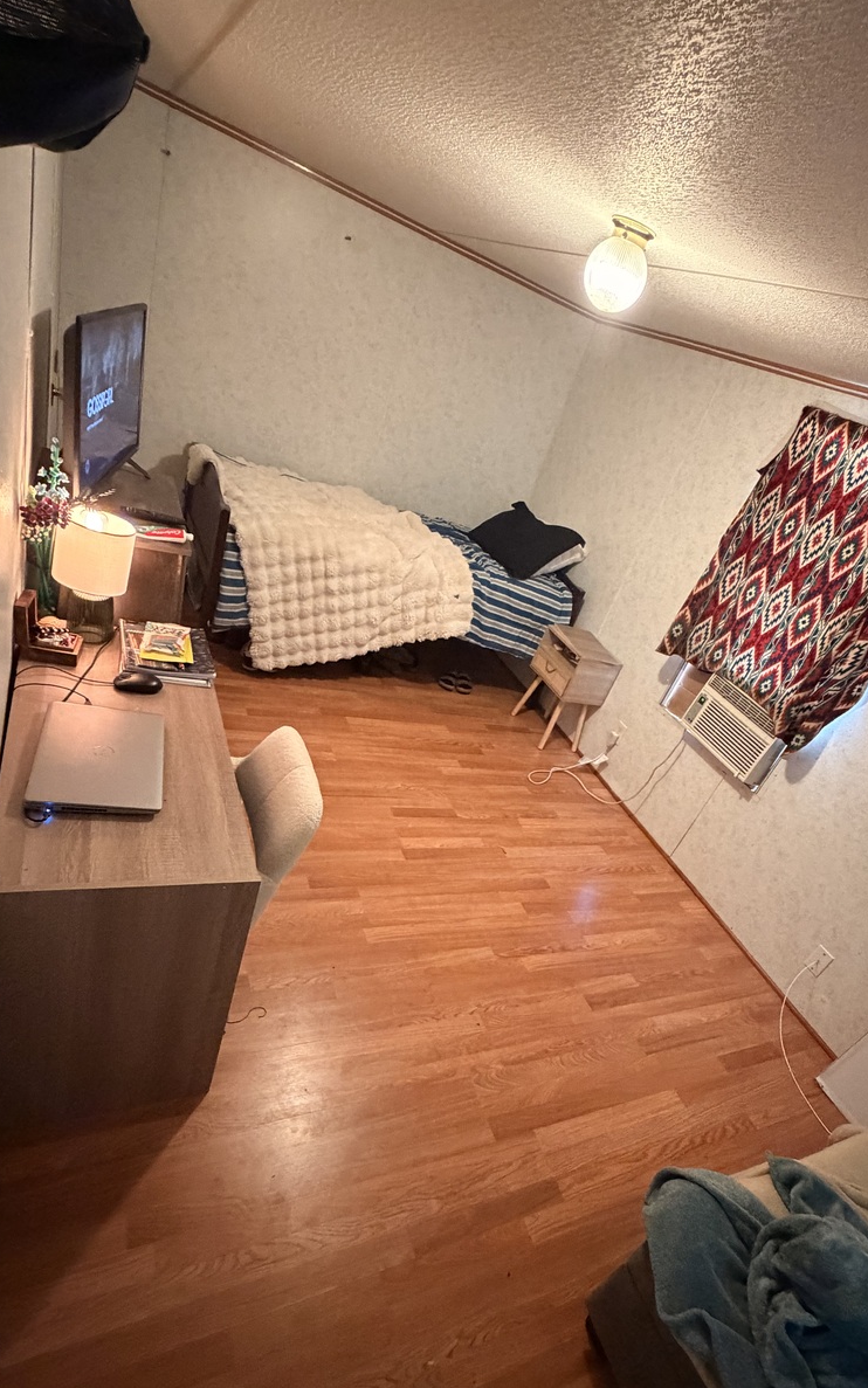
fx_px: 681
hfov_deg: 64.8
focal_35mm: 18
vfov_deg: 90.7
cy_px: 772
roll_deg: -23.7
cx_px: 483
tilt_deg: -30.0
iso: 1000
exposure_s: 1/40
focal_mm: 2.22
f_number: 2.2
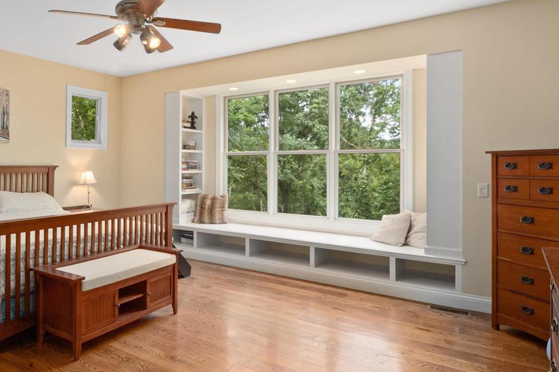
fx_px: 373
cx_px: 201
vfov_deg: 53.1
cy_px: 183
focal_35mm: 24
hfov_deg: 72.2
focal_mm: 8
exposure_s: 1/3
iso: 400
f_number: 9
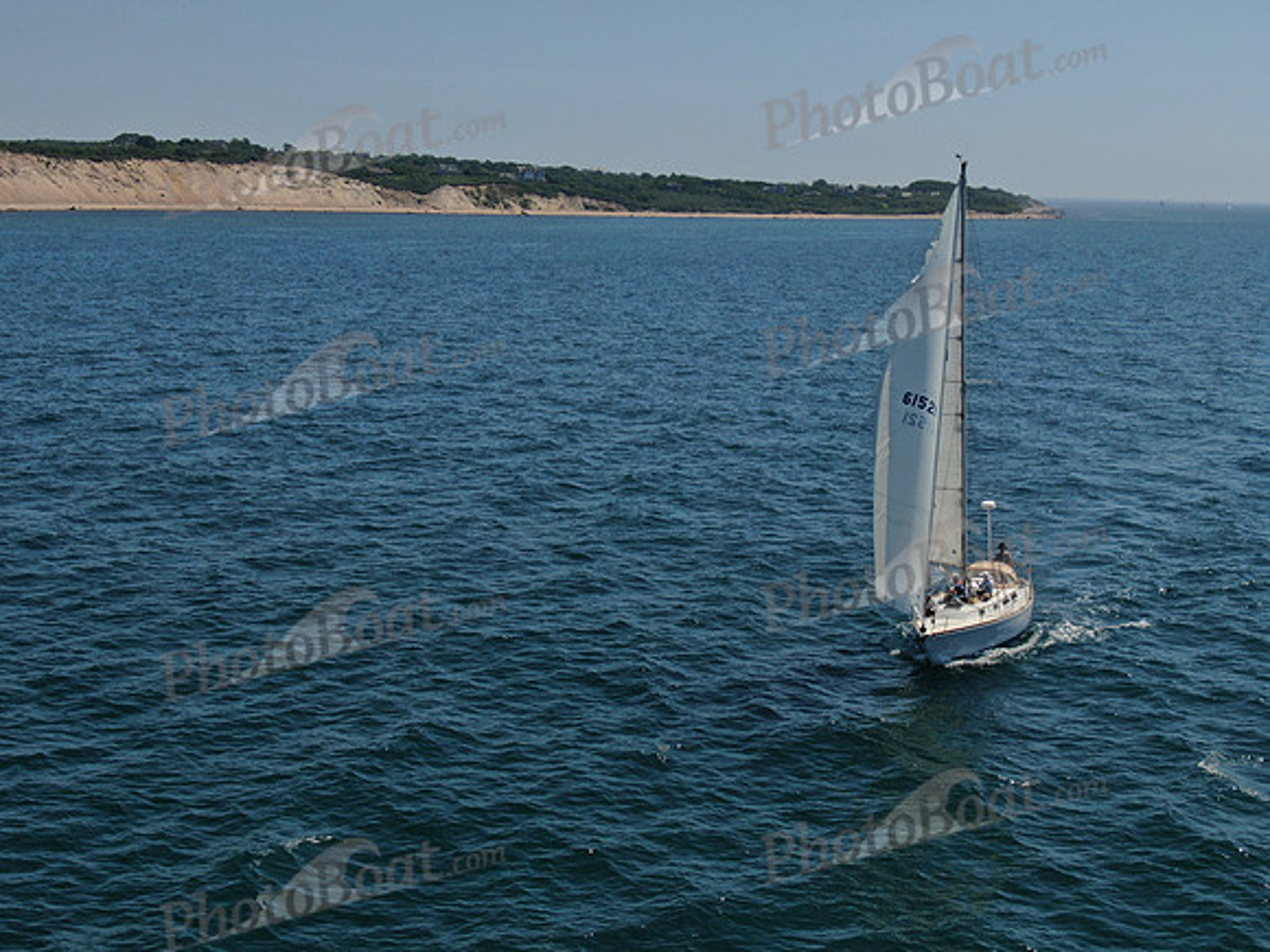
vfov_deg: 30.3
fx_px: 1761
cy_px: 476
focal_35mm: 48
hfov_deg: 39.7
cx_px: 635
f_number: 3.8
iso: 100
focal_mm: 8.6
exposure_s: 1/1600
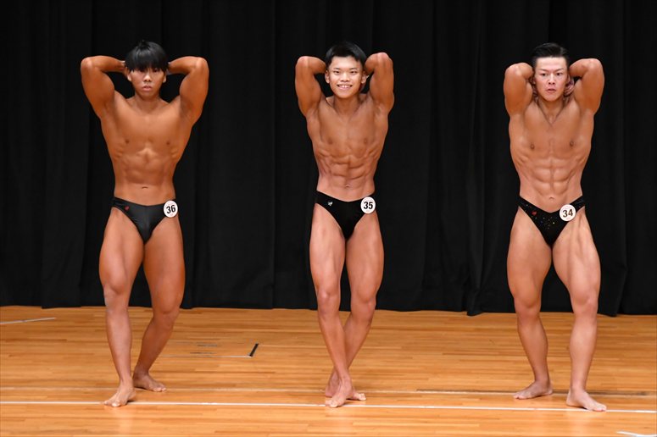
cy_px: 218
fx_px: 5199
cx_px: 328
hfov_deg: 7.2
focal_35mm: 285
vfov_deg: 4.8
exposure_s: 1/400
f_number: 5.6
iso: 4000
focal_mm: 190
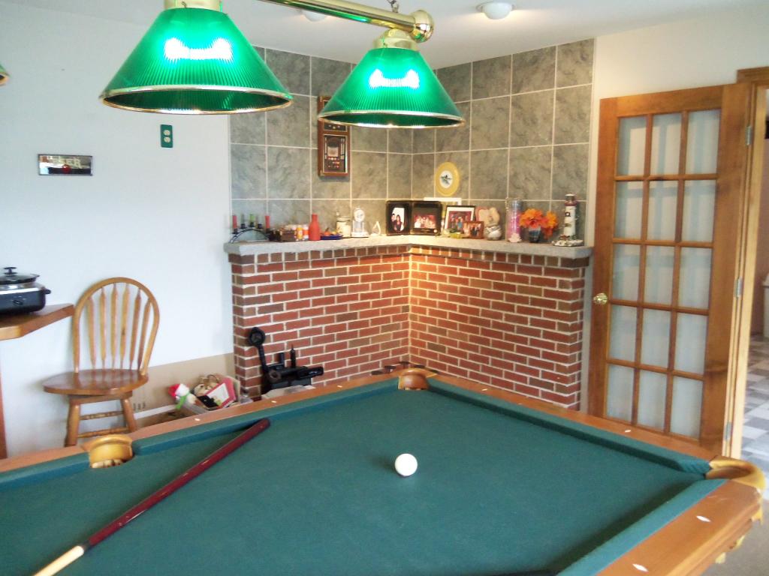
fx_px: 622
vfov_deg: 49.7
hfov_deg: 63.4
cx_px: 384
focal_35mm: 28
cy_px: 288
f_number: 3.9
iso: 400
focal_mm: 5.1
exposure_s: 1/20
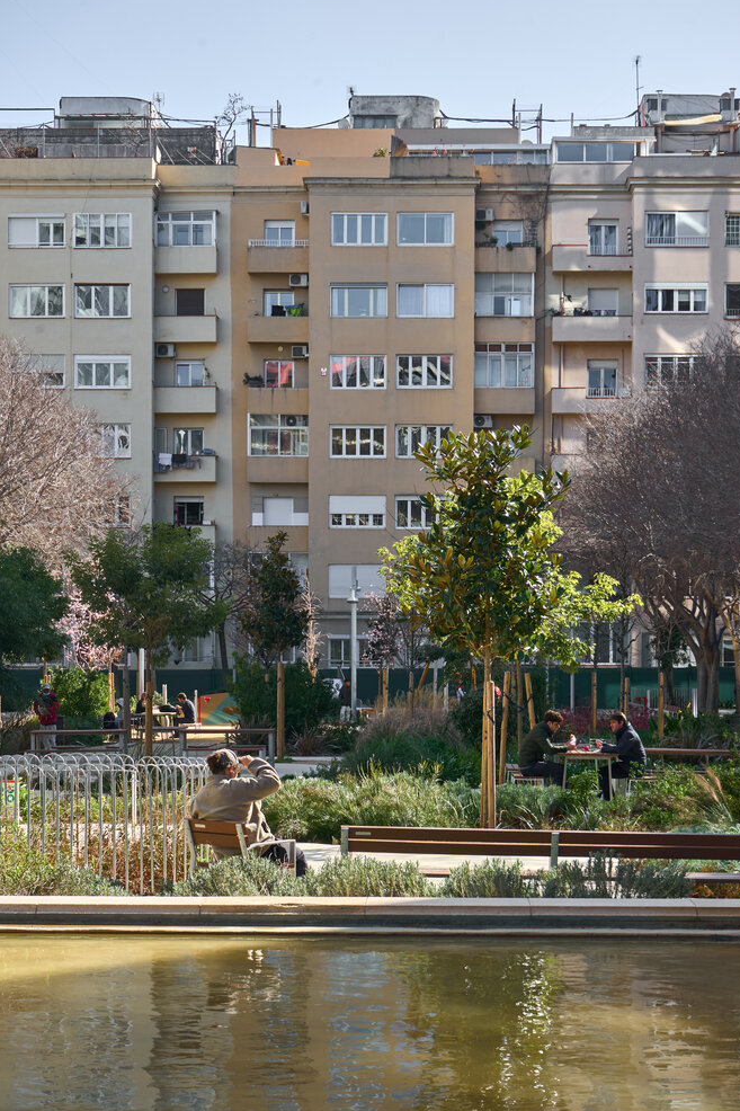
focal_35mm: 71
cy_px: 549
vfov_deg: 28.5
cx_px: 375
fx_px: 2190
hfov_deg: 19.2
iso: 200
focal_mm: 70
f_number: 11
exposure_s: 1/200
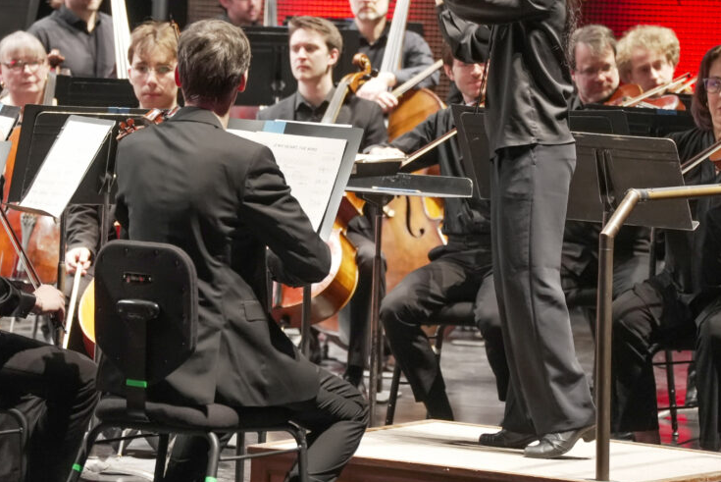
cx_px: 316
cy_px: 178
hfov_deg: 7.9
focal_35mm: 259
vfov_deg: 5.3
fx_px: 5190
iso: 10000
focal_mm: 186
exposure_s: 1/125
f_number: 5.6
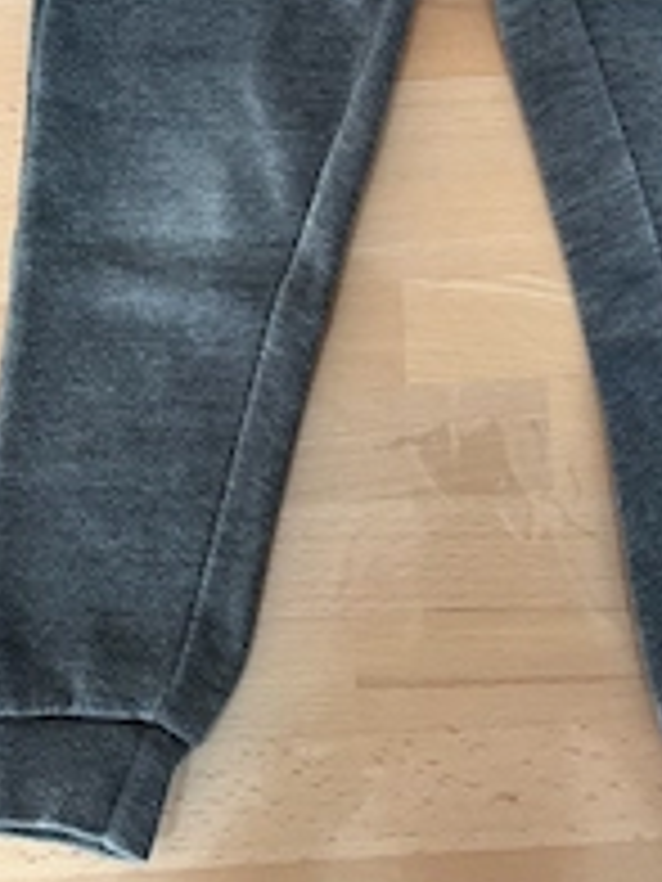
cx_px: 486
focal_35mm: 53
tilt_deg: -75.0
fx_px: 1351
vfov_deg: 34.8
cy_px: 148
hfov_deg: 27.2
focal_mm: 5.96
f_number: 1.6
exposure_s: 1/60
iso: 400
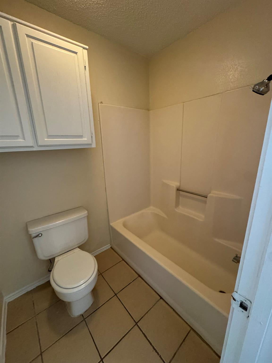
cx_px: 136
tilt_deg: -12.2
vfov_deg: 102.1
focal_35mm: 14
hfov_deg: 85.7
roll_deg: +0.6
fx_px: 147
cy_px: 182
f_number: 2.2
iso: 800
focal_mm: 2.22
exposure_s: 1/60
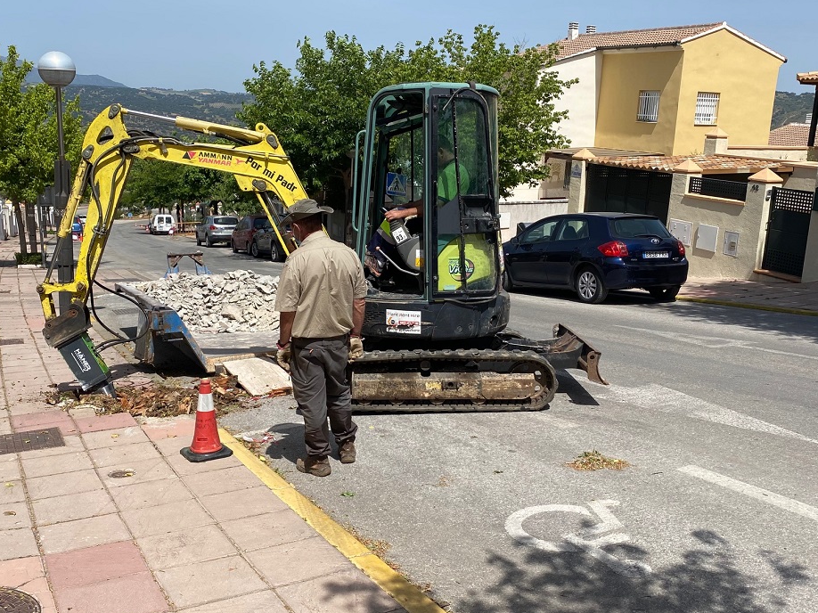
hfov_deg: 53.9
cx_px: 386
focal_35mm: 34
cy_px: 298
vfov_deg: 41.8
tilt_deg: -13.4
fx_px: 803
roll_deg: -2.4
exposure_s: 1/4115
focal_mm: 4.25
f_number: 1.8
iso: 32
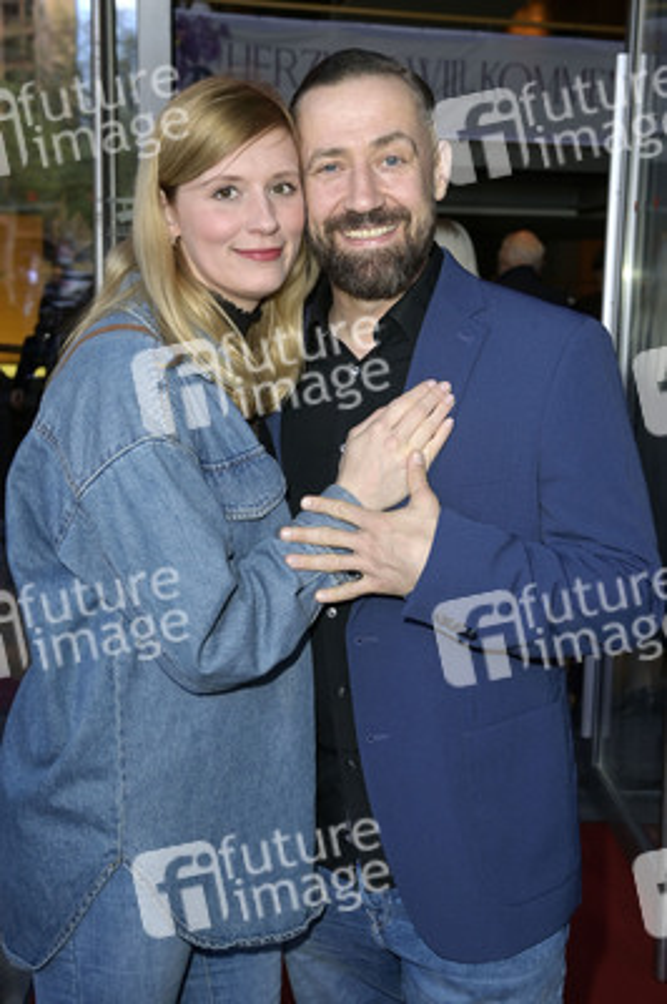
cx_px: 334
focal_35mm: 44
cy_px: 502
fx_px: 1225
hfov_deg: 30.5
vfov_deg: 44.5
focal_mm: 44
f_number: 5.6
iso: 500
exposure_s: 1/160
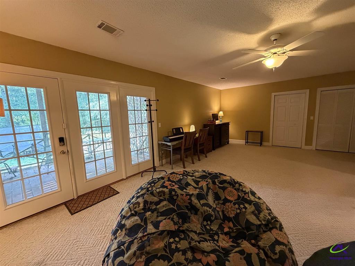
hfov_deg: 102.1
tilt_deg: -6.9
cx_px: 178
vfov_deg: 85.7
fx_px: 144
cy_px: 133
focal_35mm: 14
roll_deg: +2.3
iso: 800
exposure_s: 1/60
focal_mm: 2.22
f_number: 2.2
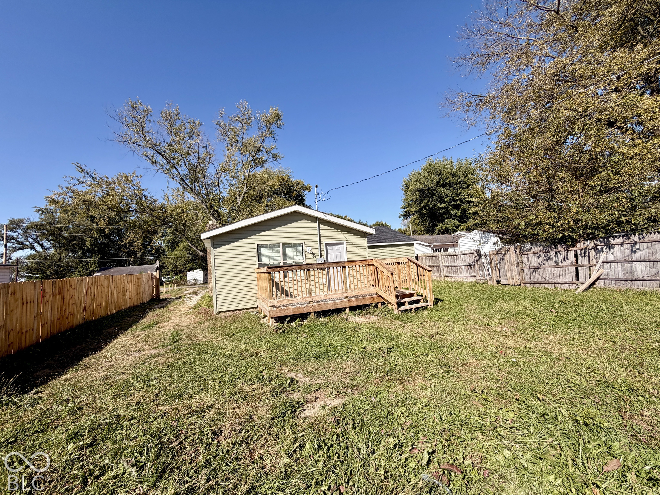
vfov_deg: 85.7
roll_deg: +4.8
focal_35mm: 14
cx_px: 330
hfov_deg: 102.1
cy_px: 248
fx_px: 267
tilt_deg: +3.0
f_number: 2.2
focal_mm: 2.22
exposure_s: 1/770
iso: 25
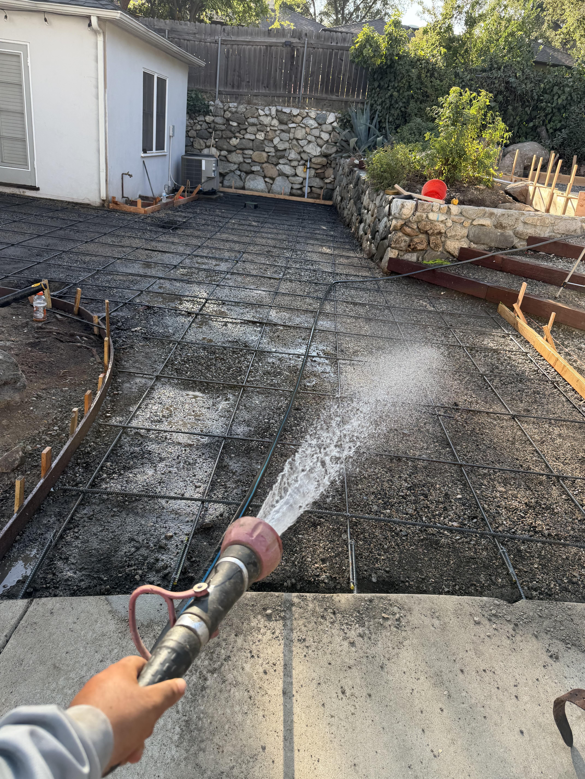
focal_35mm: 24
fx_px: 541
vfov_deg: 71.6
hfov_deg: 56.8
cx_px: 292
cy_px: 390
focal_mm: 6.76
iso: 80
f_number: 1.78
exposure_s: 1/514
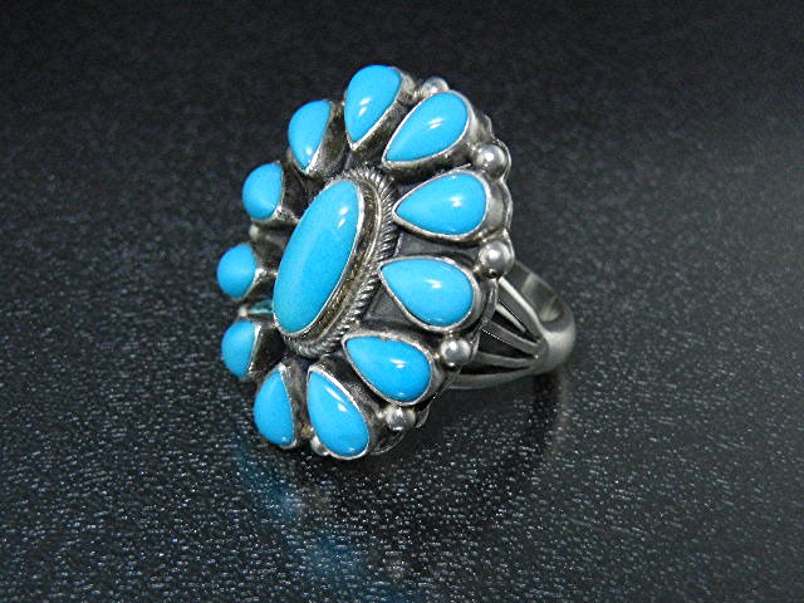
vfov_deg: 24.8
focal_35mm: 59
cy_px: 302
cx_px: 402
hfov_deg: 32.7
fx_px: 1370
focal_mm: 10.6
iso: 800
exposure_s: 1/30
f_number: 8
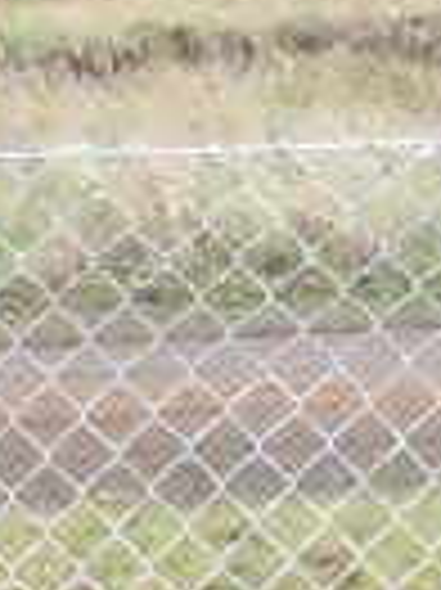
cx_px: -675
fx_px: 4219
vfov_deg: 7.1
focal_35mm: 248
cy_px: 1811
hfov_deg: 5.7
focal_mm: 4.9
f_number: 3.5
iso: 100
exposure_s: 1/350
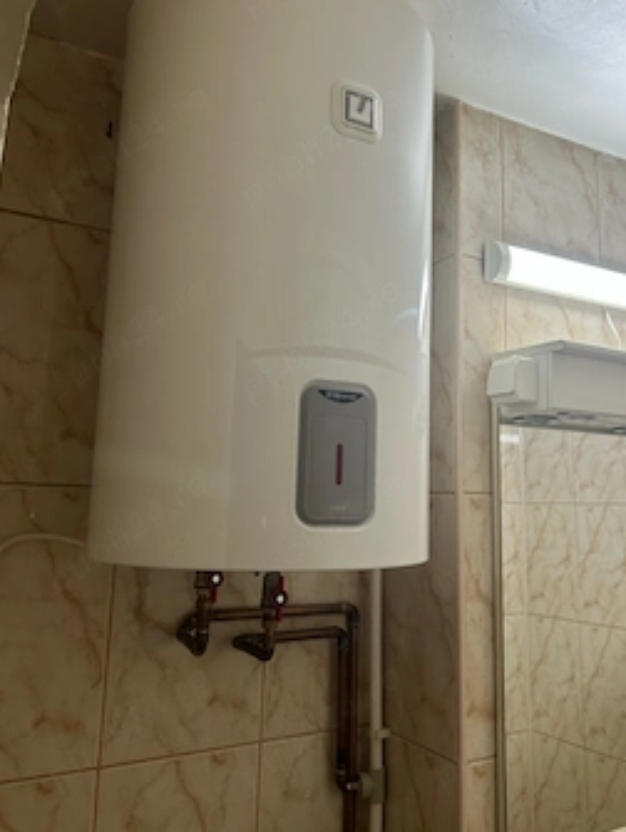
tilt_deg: +10.7
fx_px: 746
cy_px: 370
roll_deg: -0.4
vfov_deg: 58.2
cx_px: 370
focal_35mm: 31
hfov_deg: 45.3
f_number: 1.5
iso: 80
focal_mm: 5.7
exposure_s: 1/50
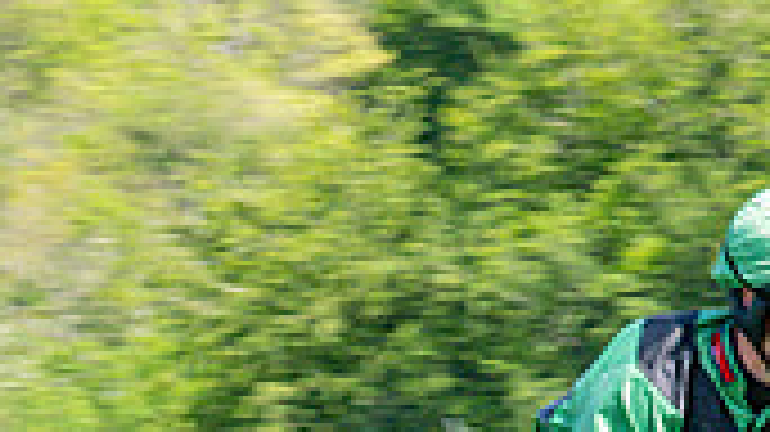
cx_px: 397
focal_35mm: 417
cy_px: 917
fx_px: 8510
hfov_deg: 5.2
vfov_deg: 2.9
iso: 200
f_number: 18
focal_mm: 70
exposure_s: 1/160
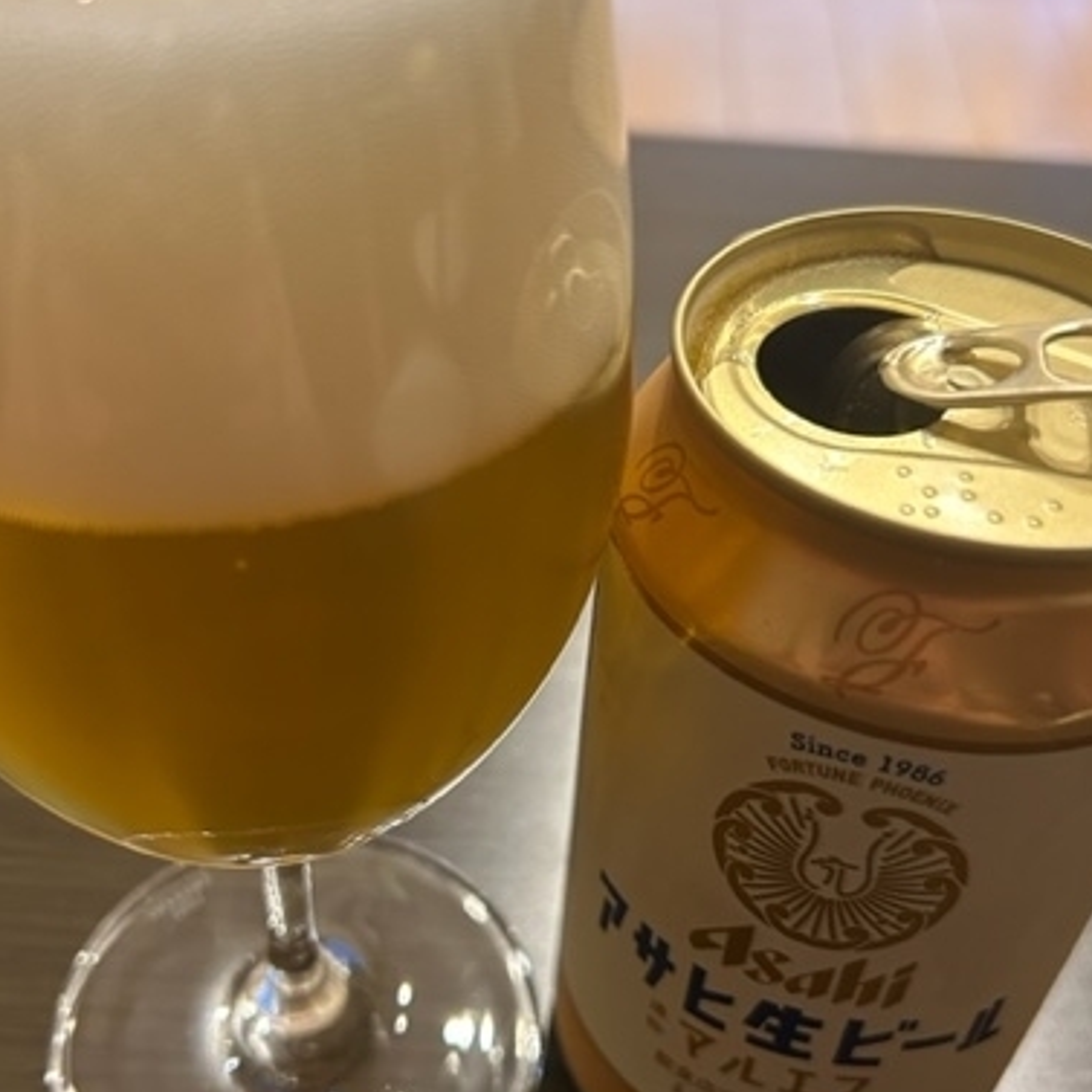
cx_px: 507
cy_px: 637
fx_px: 1392
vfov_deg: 42.7
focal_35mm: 39
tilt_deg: -44.7
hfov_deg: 42.8
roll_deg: -1.8
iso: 320
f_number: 1.5
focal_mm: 5.7
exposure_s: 1/60
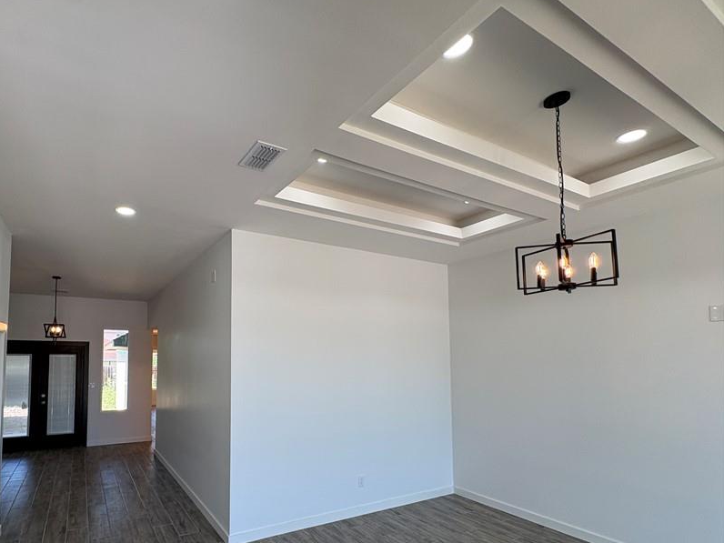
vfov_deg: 70.4
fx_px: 376
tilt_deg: +3.1
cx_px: 260
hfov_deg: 85.6
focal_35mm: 18
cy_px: 339
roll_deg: +0.6
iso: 50
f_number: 2.2
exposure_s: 1/120
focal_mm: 2.22
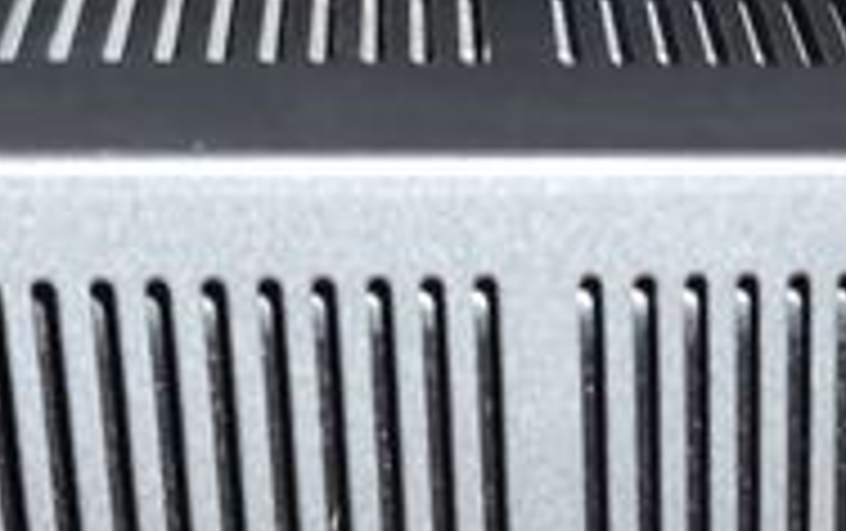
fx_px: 3116
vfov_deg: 9.6
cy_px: 639
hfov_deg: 14.5
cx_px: 1242
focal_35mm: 135
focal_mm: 6.7
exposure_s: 1/32
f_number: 1.8
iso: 204
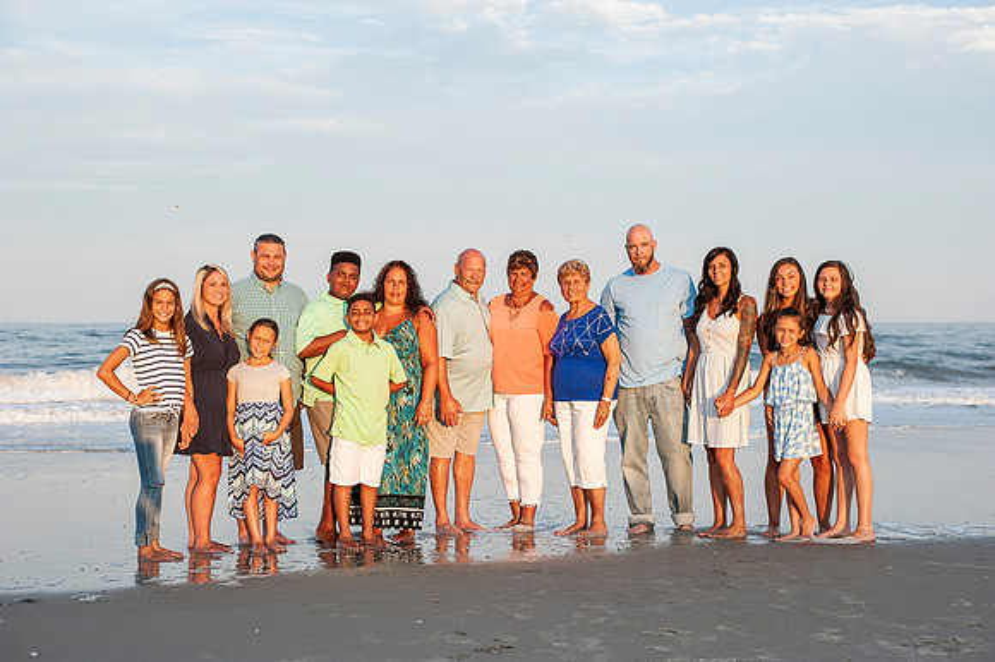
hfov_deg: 39.6
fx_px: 1381
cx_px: 498
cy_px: 331
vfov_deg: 27.0
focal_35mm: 50
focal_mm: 50
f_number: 4
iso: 400
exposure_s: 1/2000
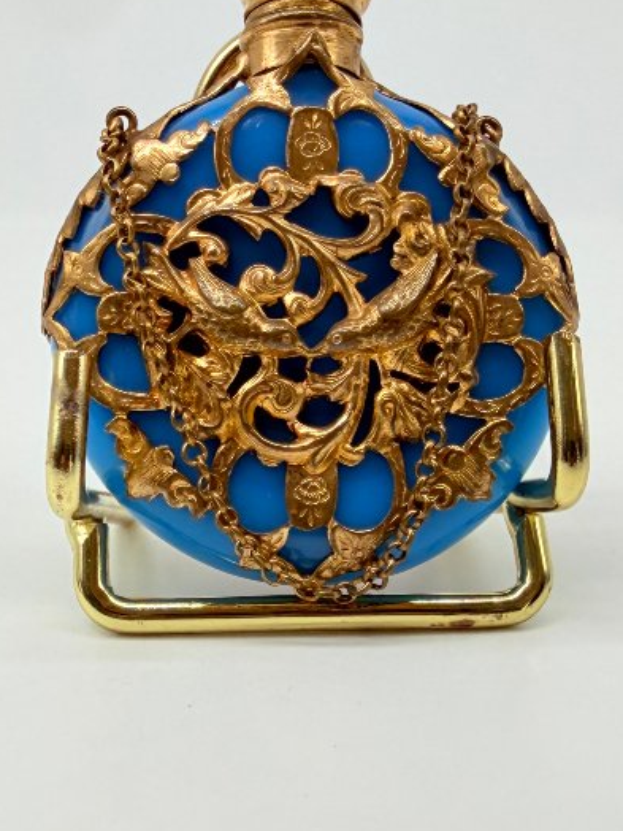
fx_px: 1320
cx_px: 301
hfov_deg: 26.6
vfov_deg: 34.3
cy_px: 219
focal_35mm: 55
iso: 50
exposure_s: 1/507
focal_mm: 2.22
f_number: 2.2
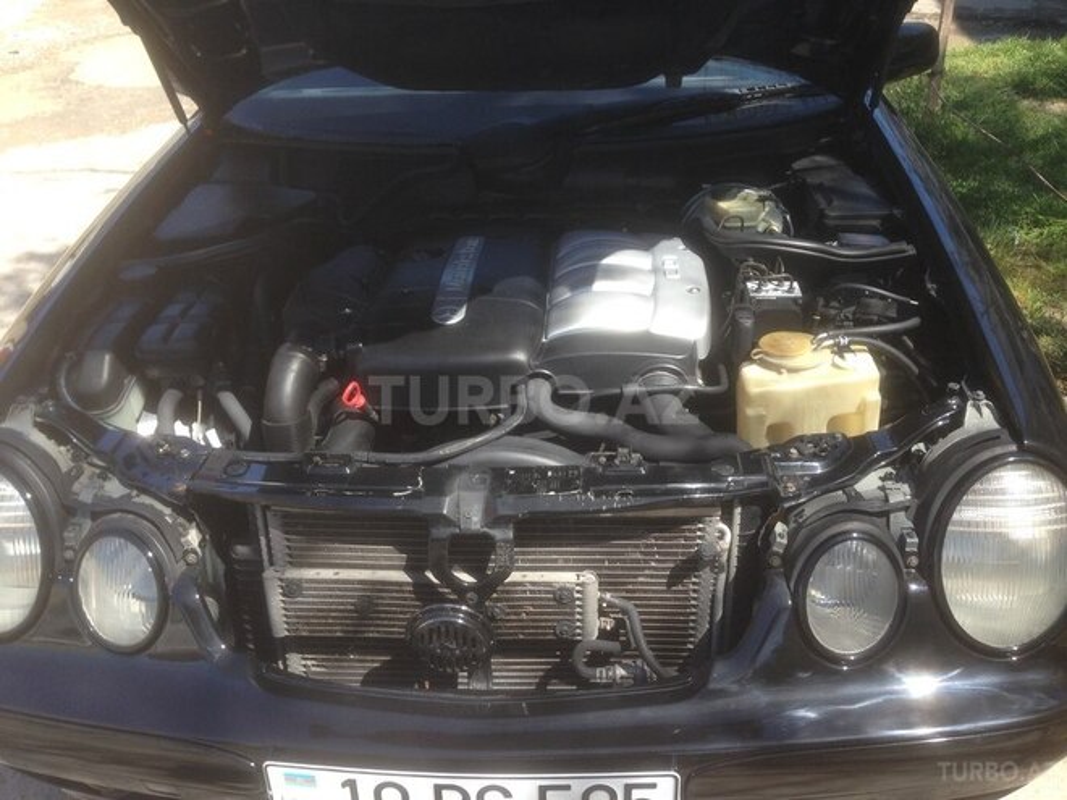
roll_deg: +0.3
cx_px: 534
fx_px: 1017
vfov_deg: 42.9
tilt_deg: -28.5
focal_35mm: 33
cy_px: 400
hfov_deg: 55.4
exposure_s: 1/463
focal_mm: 4.12
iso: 50
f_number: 2.4
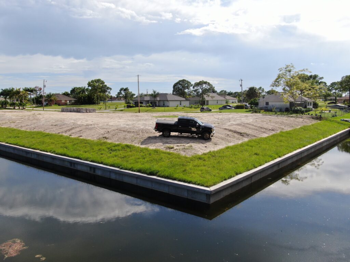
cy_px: 131
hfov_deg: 60.0
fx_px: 303
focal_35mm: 30
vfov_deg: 46.8
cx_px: 175
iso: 110
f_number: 3.1
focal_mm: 5.22
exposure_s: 1/1600
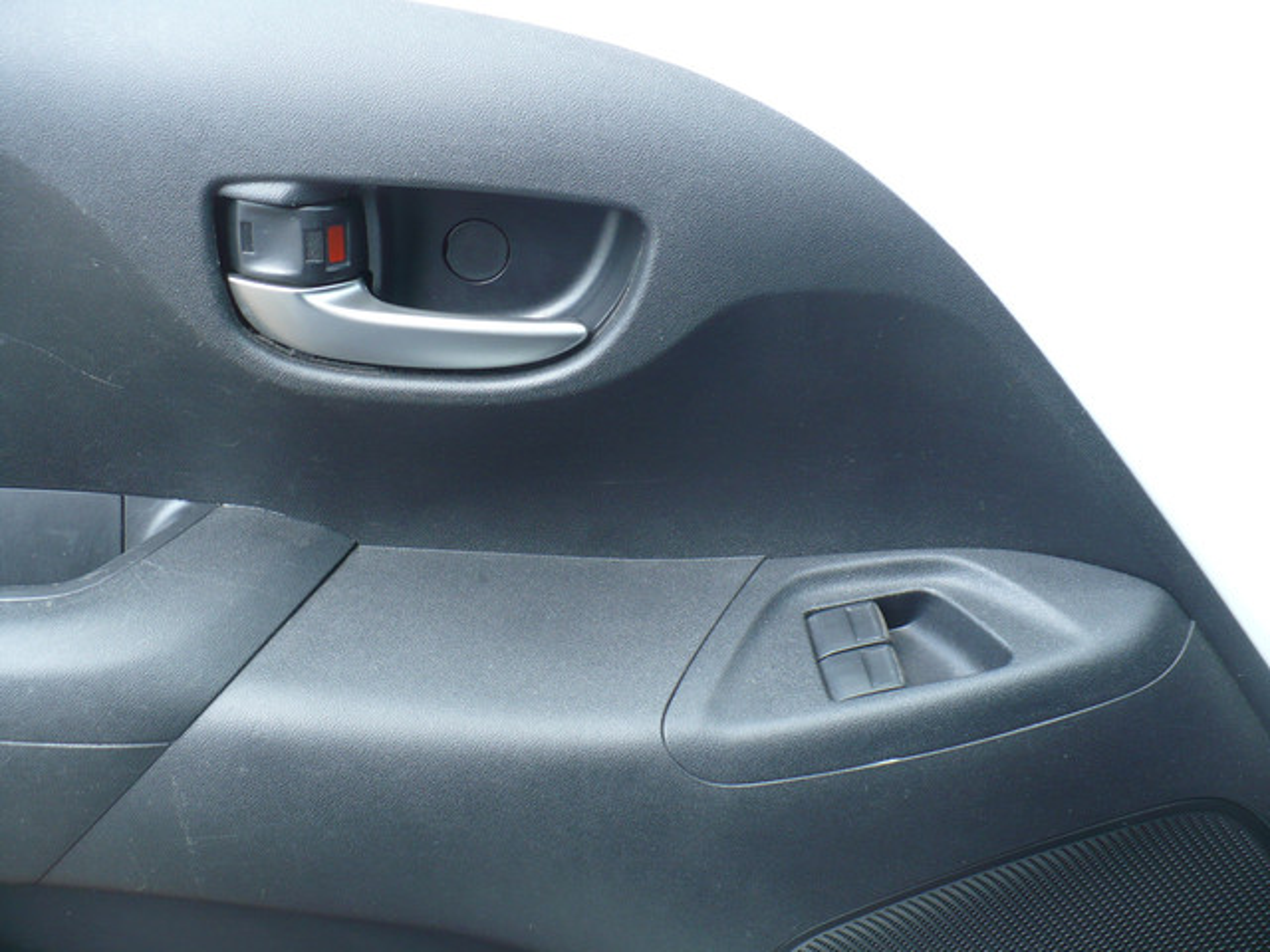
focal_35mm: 37
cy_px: 476
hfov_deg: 50.1
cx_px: 635
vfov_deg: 38.7
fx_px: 1357
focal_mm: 6.1
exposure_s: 1/80
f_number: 2.8
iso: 100
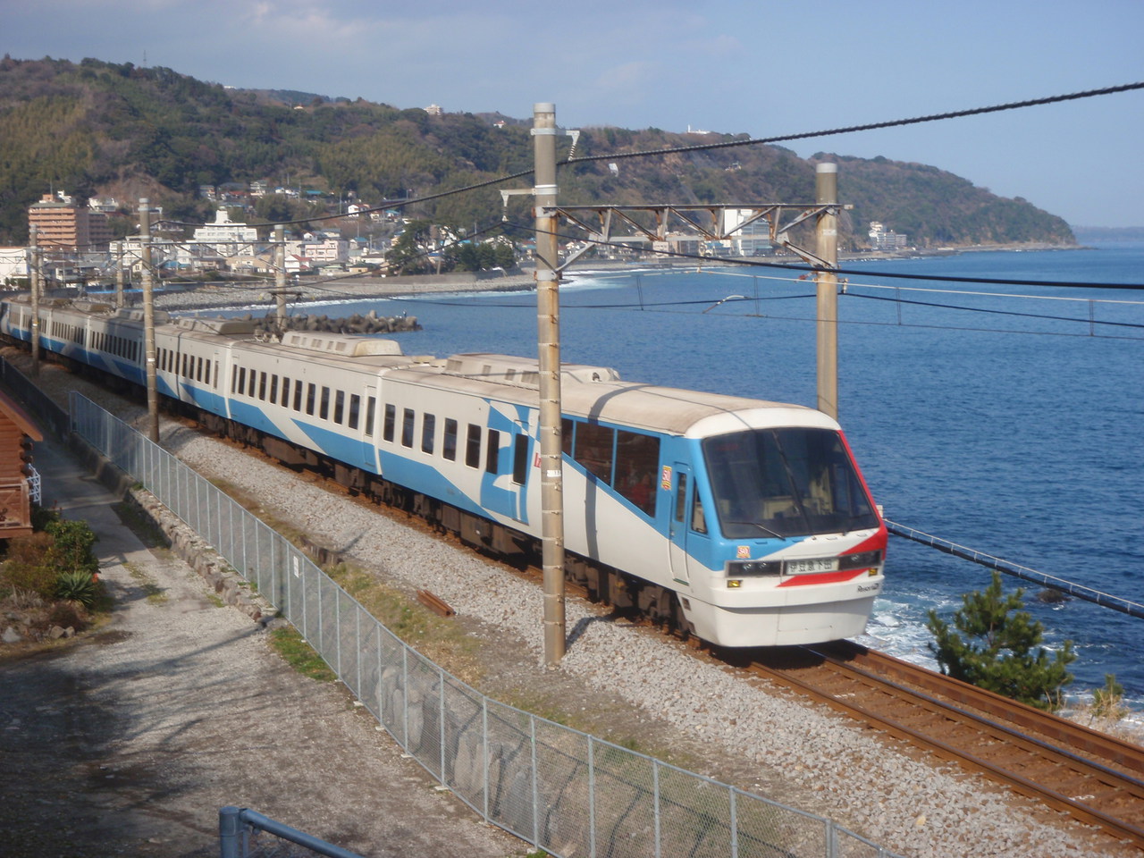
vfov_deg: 25.7
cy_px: 429
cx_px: 572
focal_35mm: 57
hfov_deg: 33.8
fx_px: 1884
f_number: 4.5
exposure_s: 1/500
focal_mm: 10.34
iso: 64
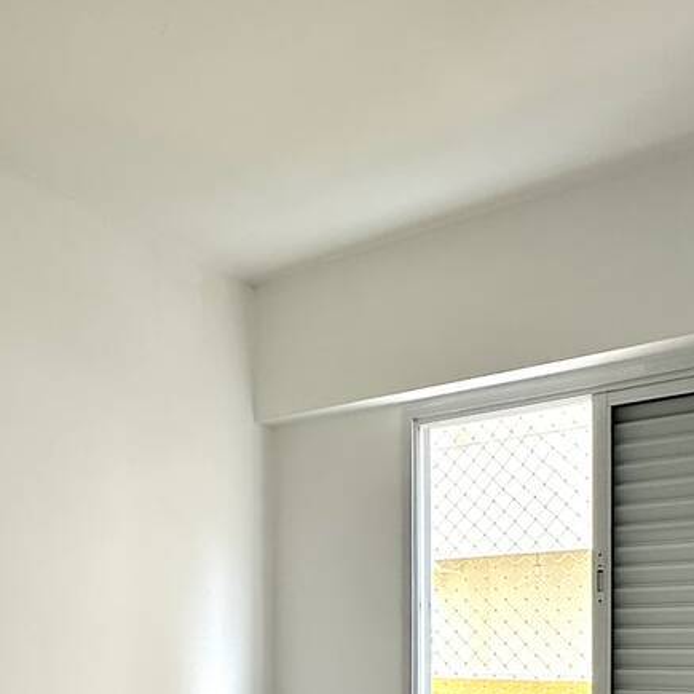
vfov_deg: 37.5
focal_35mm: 41
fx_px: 930
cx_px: 88
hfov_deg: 38.5
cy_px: 656
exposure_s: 1/136
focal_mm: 2.22
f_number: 2.2
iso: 40
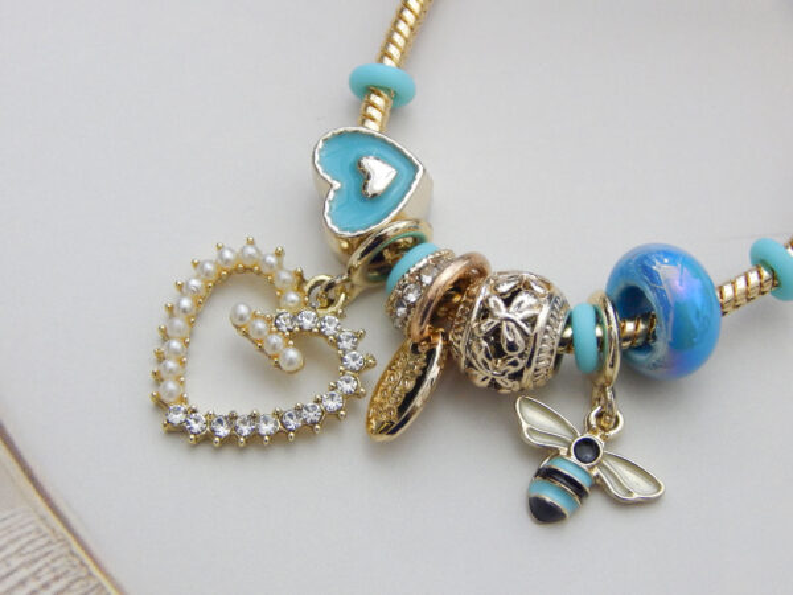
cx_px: 396
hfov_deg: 14.0
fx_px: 3230
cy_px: 298
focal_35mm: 141
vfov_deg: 10.5
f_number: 4.9
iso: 450
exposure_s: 1/15
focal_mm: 25.3
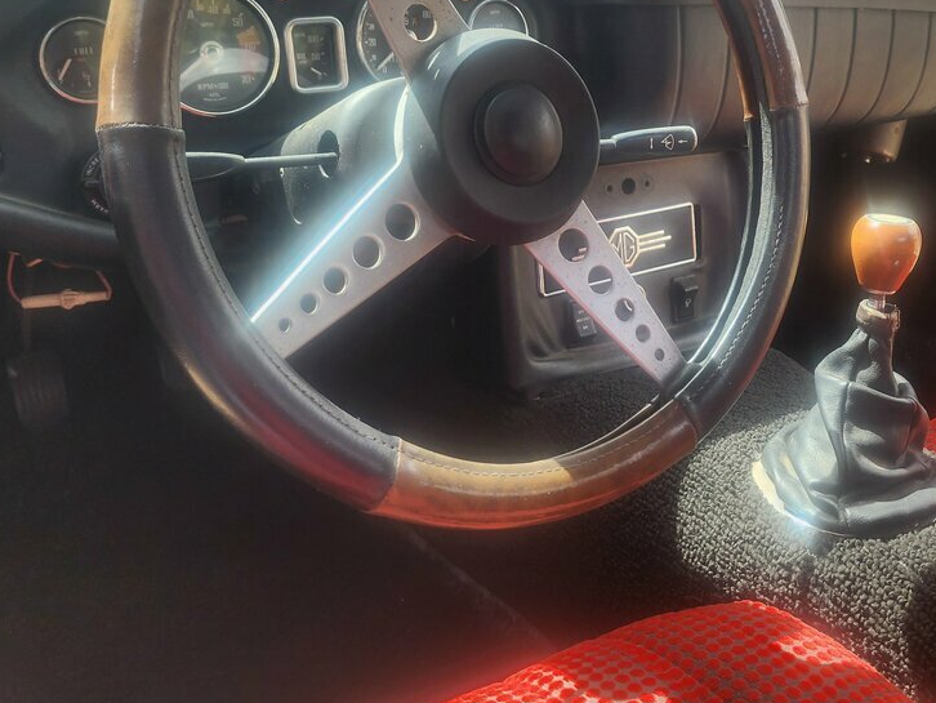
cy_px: 217
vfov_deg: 37.2
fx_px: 1028
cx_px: 548
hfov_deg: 48.7
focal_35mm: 38
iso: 20
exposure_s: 1/180
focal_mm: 6.4
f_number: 1.8
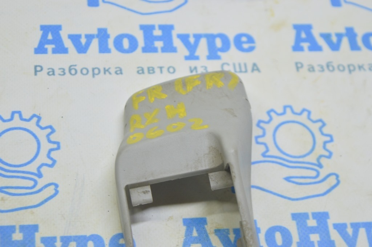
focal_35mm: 82
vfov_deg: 16.5
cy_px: 124
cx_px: 186
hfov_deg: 24.6
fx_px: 852
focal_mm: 55
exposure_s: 1/20
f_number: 5.6
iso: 400
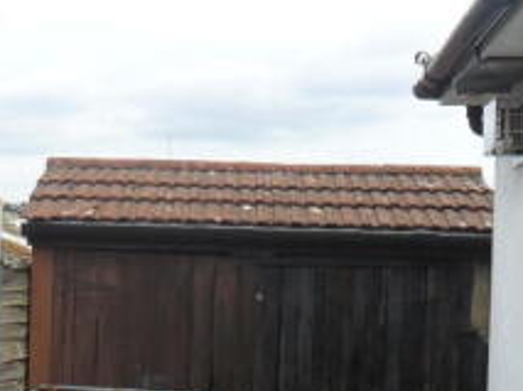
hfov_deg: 26.2
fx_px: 1116
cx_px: 163
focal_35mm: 74
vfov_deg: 19.6
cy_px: 331
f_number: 3.5
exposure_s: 1/750
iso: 100
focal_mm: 4.9
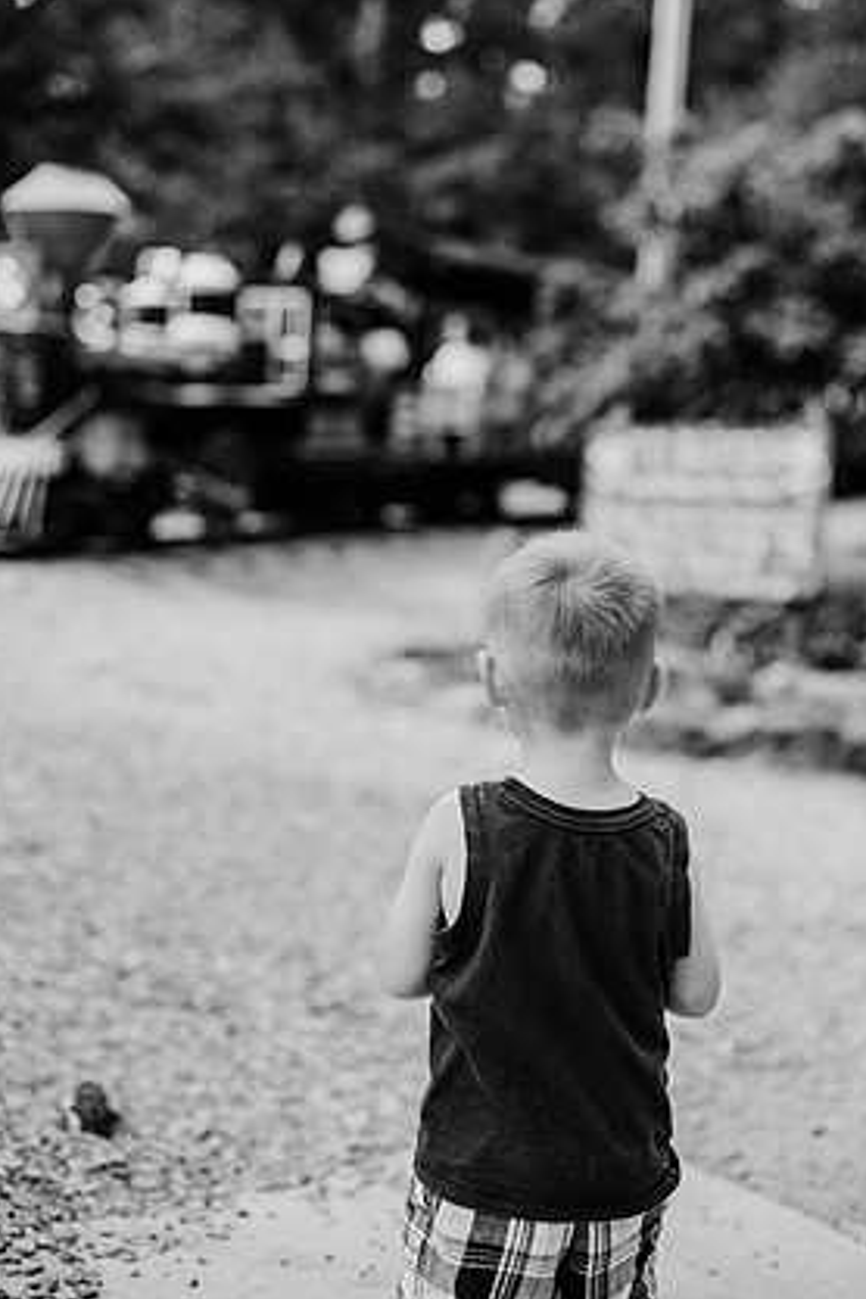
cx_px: 449
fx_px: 1948
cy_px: 611
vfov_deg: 36.9
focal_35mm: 54
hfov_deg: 25.1
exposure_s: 1/1250
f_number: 2.2
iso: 200
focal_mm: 50
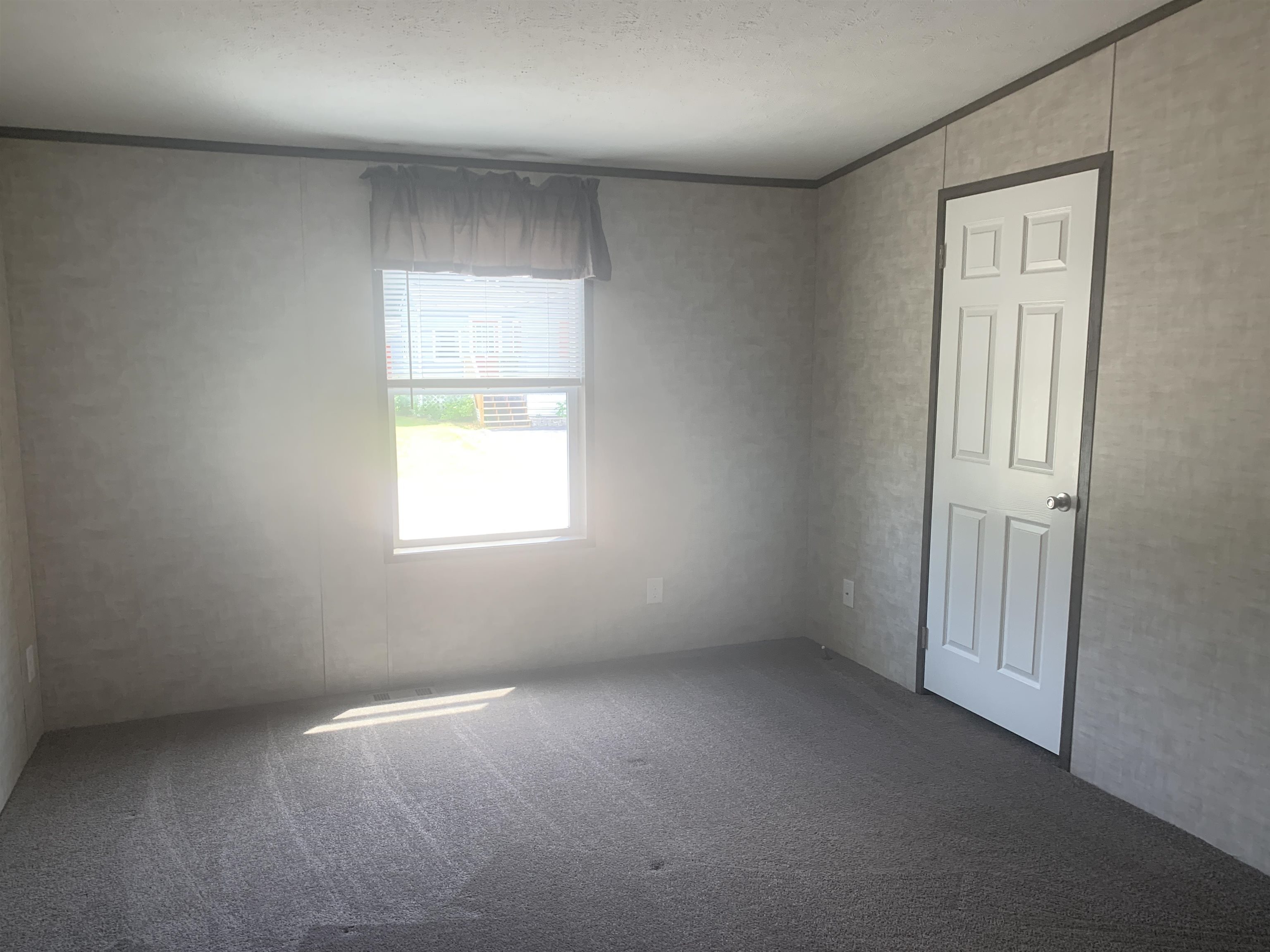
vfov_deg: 53.1
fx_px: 954
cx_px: 635
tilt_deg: -9.5
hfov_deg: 67.3
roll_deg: -0.1
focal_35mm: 26
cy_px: 476
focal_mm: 4.25
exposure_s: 1/121
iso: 64
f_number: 1.8
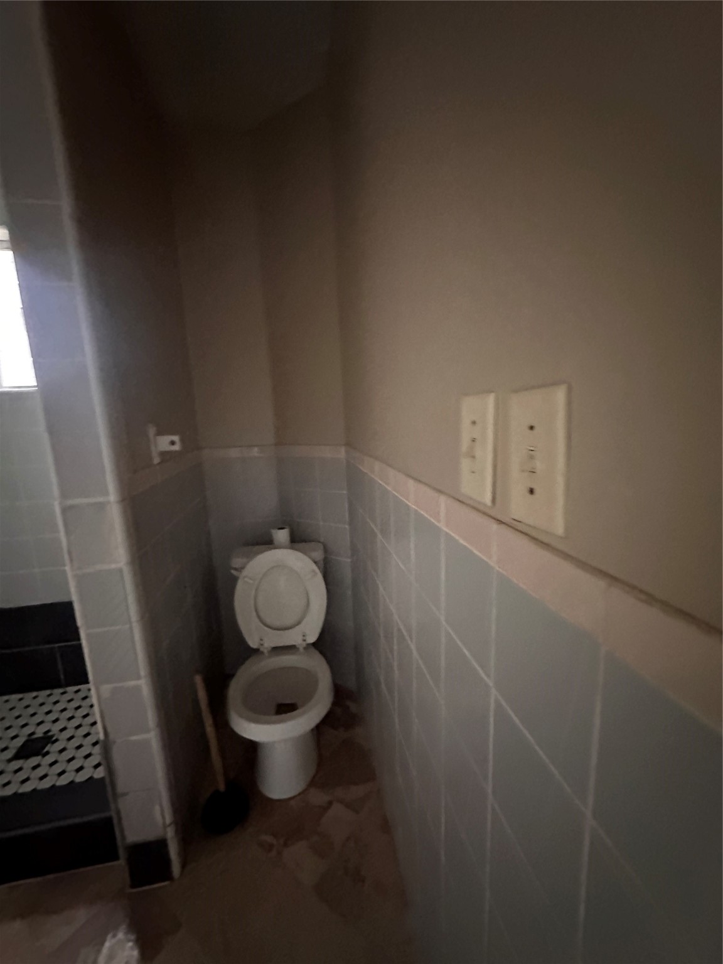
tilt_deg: -10.3
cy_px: 482
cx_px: 362
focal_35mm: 14
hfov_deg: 85.7
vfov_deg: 102.1
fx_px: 390
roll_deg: -1.3
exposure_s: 1/30
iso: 1600
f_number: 2.2
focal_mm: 2.22
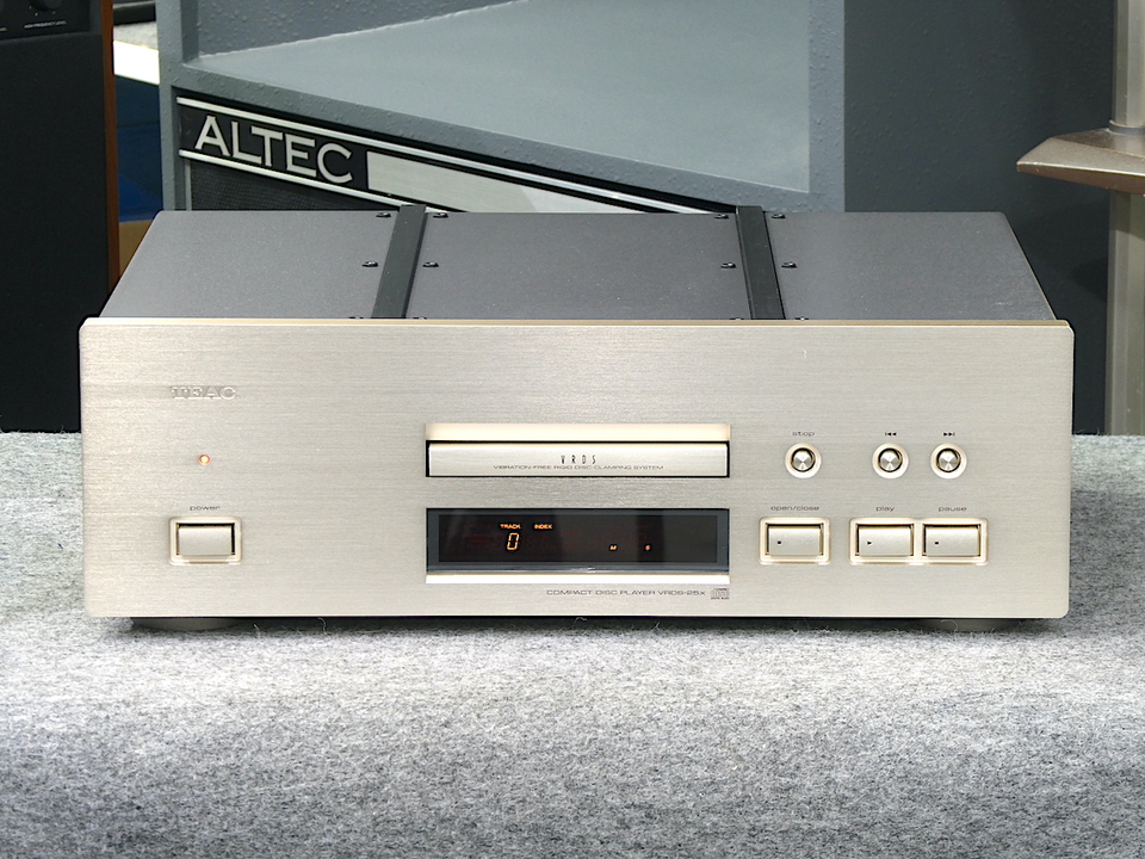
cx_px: 572
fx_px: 4730
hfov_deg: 13.8
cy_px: 430
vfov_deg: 10.4
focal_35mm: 143
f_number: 5.4
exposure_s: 1/2
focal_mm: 25.6
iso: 100
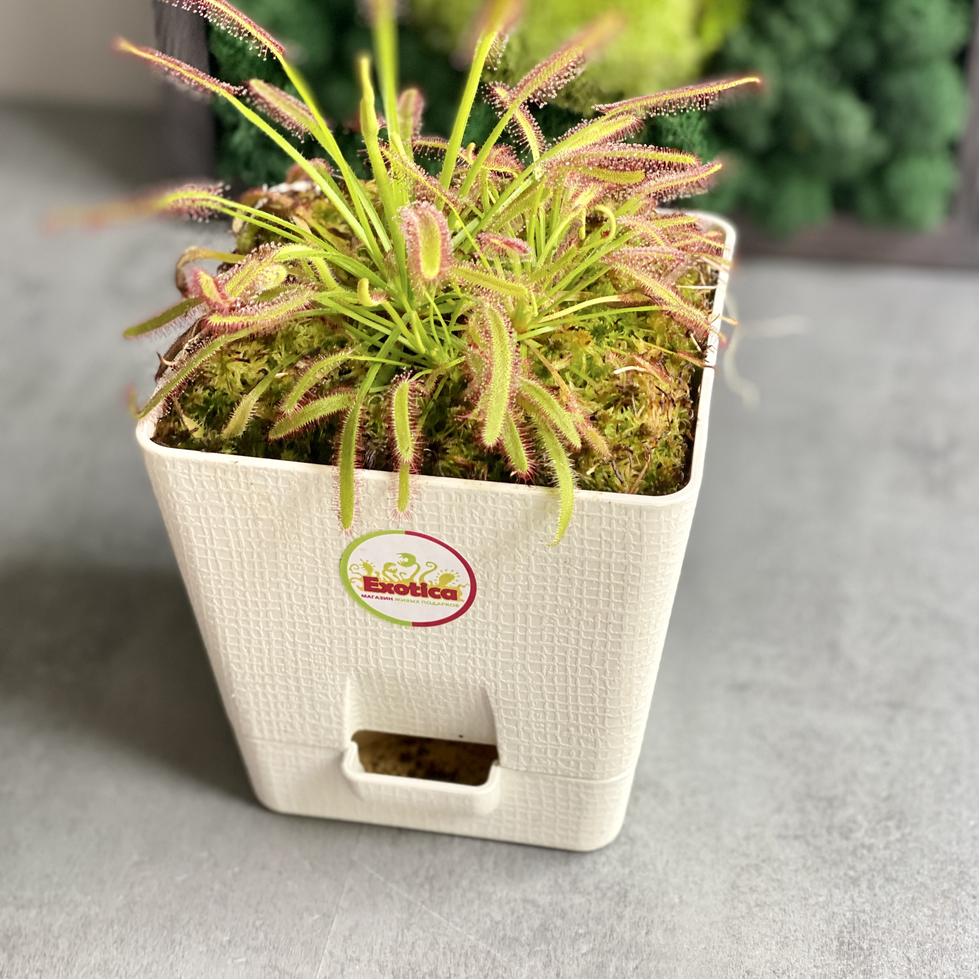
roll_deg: -0.7
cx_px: 489
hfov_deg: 27.7
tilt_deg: -34.1
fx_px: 1984
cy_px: 346
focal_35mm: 62
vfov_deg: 27.6
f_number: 2
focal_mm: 6
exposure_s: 1/122
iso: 160
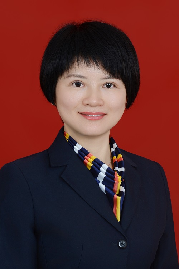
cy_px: 134
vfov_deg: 28.8
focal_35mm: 70
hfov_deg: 19.5
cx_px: 90
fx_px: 522
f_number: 9
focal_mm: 70
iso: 100
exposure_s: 1/80
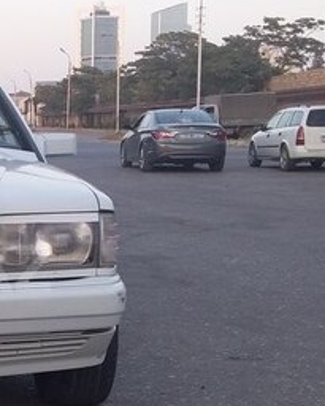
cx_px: -111
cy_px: 269
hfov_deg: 18.2
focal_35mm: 78
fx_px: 937
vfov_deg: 24.3
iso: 40
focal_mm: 3.3
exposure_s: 1/107
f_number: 2.2
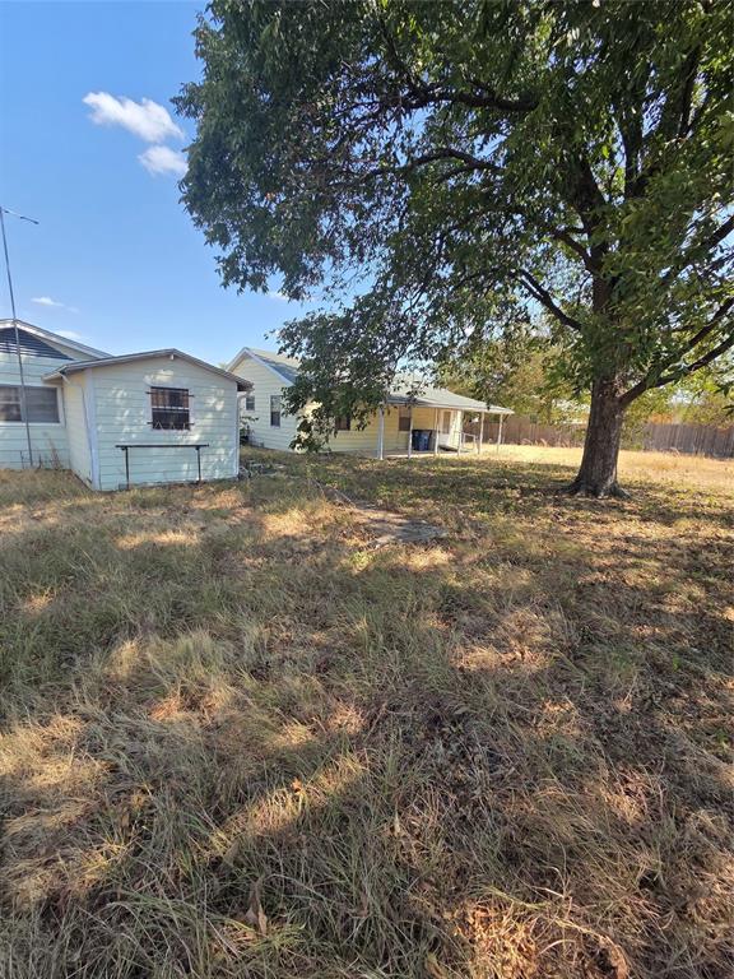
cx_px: 367
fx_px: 368
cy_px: 490
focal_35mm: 13
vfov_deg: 106.2
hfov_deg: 89.9
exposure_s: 1/883
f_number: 2.2
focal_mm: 2.2
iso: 50
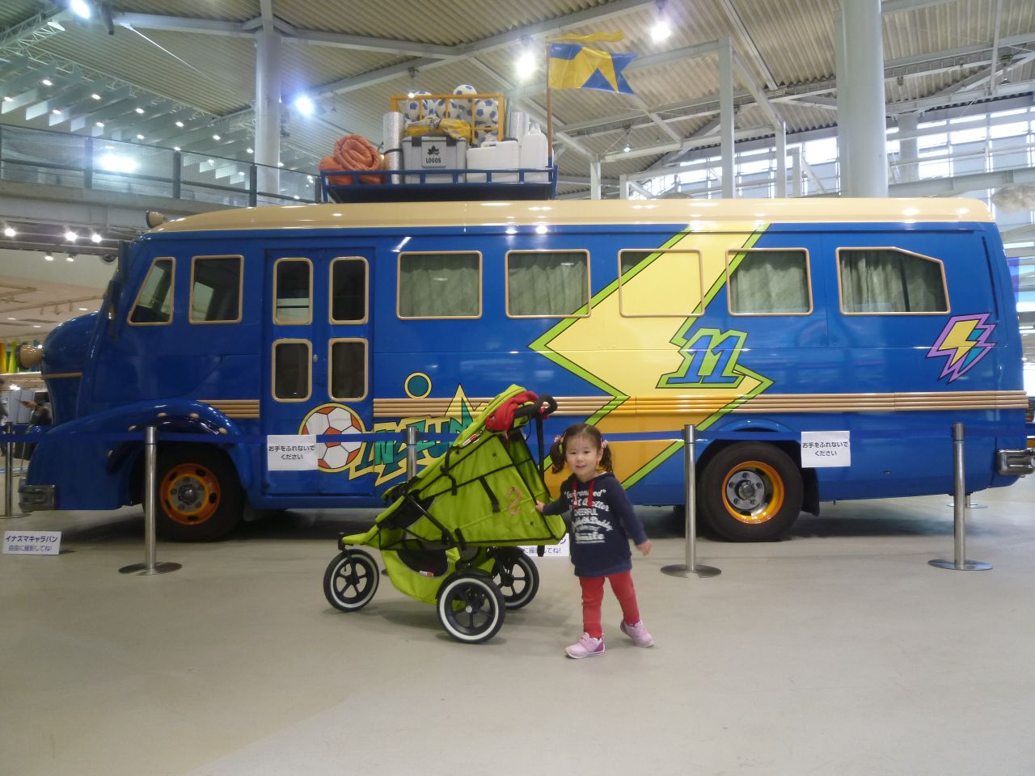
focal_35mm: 25
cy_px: 388
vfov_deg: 54.9
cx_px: 518
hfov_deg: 69.4
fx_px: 747
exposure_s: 1/30
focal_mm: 4.5
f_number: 2.8
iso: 160
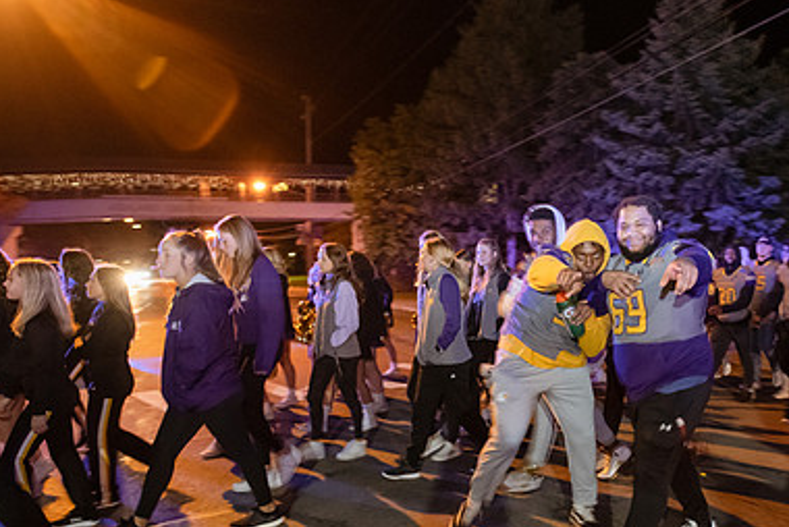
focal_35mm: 29
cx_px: 511
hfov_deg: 62.4
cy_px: 335
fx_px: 636
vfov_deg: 44.6
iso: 5000
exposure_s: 1/40
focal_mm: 19
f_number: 3.5
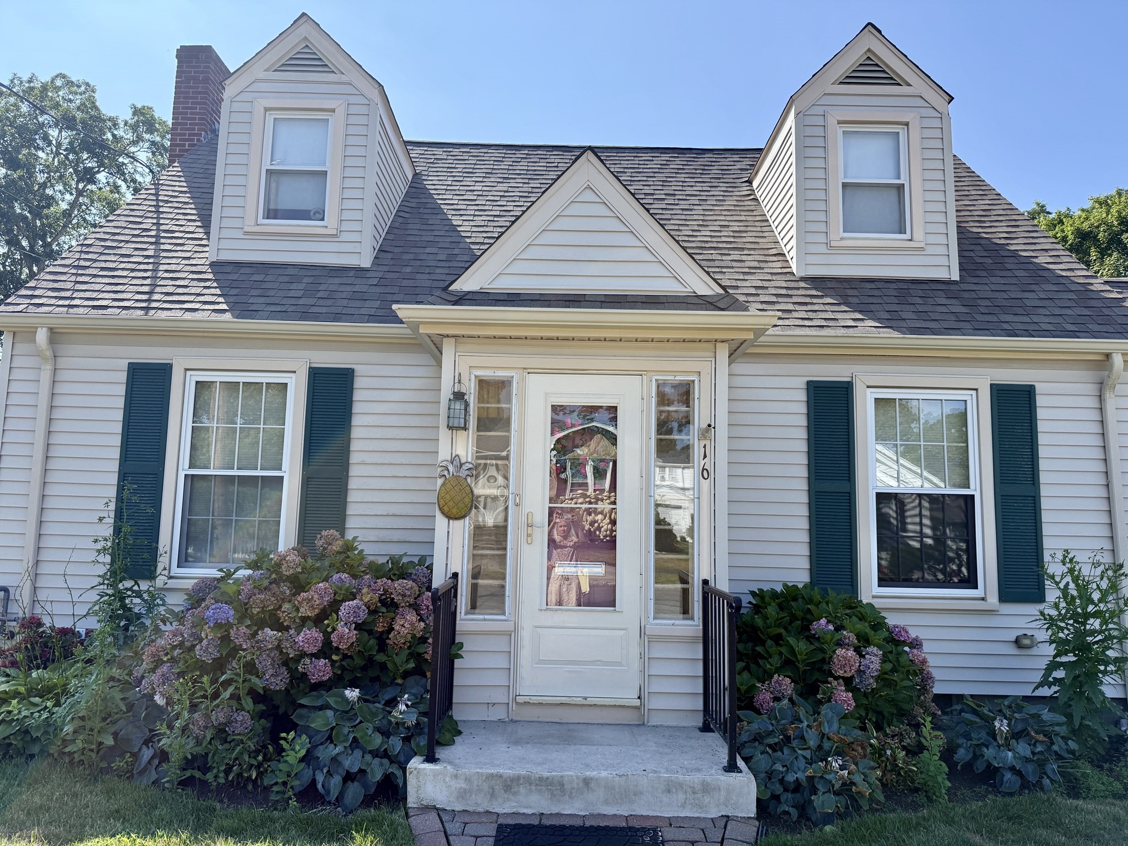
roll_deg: -1.5
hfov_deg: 71.6
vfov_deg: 56.8
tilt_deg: +7.7
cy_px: 423
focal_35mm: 24
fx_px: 782
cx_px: 564
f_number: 1.78
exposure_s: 1/3145
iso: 100
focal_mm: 6.76
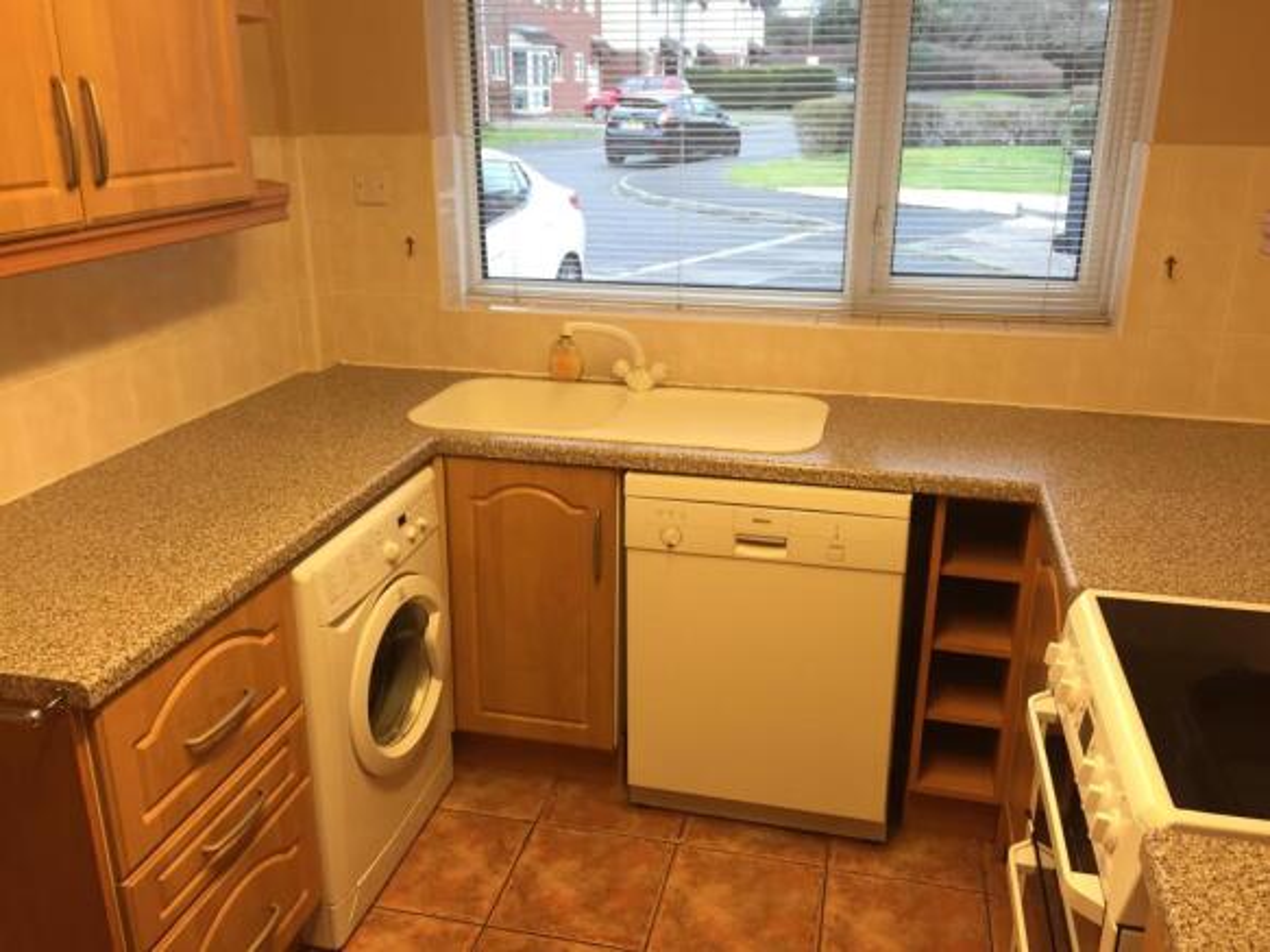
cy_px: 476
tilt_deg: -18.9
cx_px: 635
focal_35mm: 29
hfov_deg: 61.7
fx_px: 1064
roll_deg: +0.5
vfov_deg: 48.2
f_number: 2.2
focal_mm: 4.15
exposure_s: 1/33
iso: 80
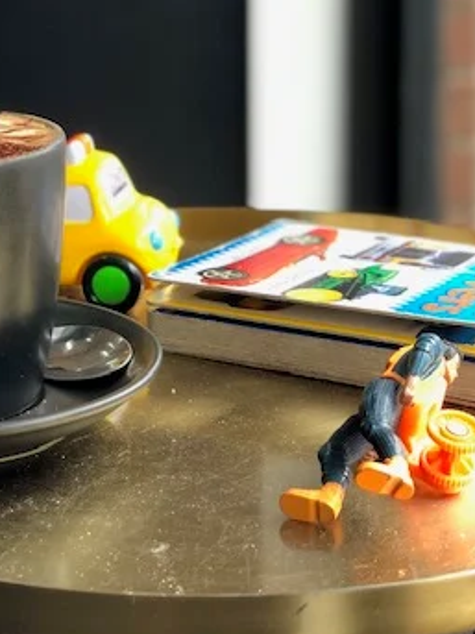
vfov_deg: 19.9
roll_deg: +0.5
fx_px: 1776
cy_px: 70
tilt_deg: -10.4
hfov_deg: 15.2
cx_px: 194
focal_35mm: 97
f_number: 2.4
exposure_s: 1/50
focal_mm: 6
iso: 32
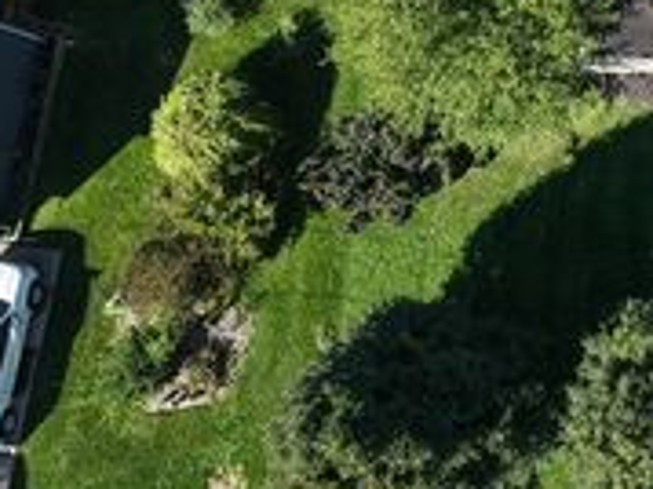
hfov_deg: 26.3
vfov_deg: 21.4
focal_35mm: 67
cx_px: 751
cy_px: 53
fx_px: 1263
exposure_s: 1/2500
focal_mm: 8.67
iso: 240
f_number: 1.8
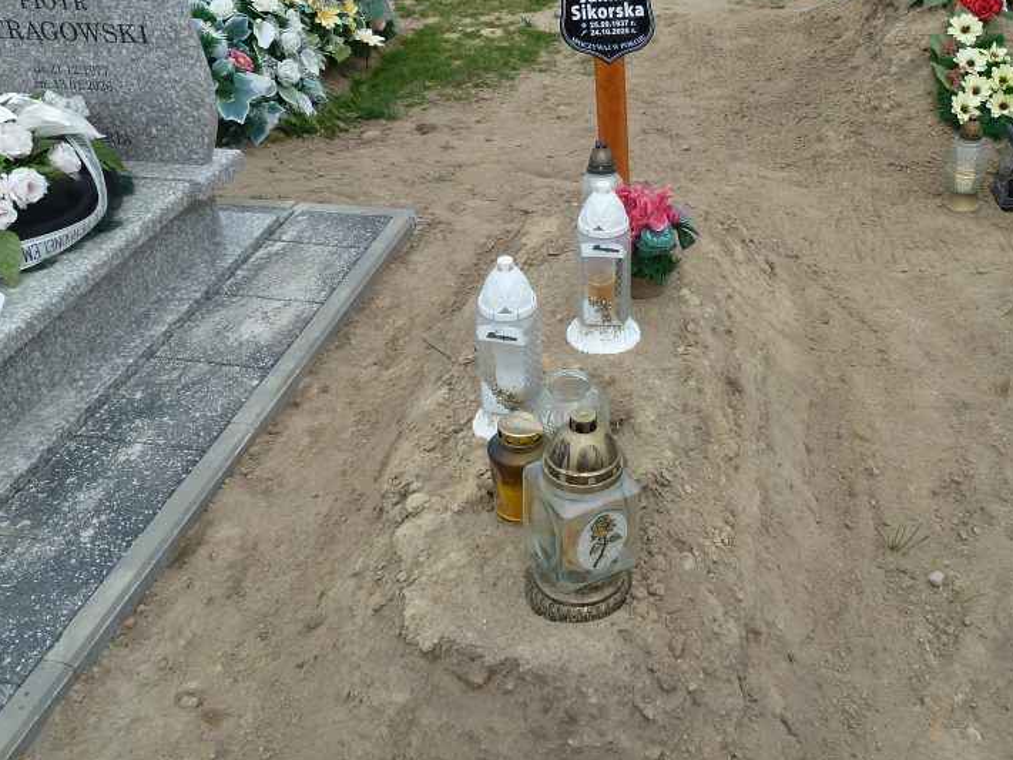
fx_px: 1053
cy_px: 240
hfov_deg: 50.8
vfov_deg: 39.1
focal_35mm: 36
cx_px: 634
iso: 80
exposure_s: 1/400
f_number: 4
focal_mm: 4.1
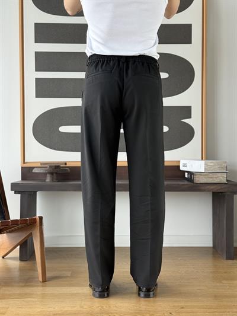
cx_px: 118
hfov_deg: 30.3
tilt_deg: -1.0
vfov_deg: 39.6
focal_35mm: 48
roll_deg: -0.1
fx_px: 438
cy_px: 158
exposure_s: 1/122
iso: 80
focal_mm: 6.76
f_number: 1.78
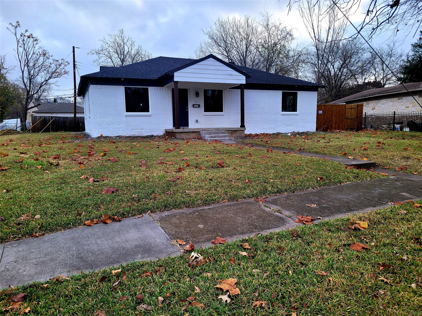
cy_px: 158
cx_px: 211
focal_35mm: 26
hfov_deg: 67.3
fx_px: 317
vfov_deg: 53.1
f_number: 1.8
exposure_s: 1/714
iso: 40
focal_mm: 5.4
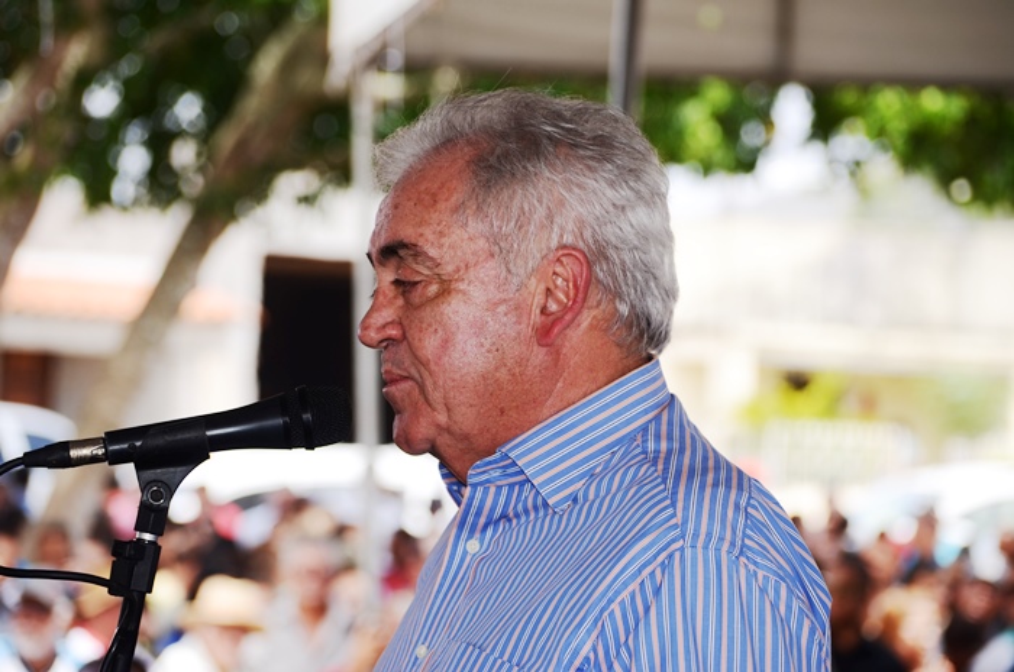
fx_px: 4133
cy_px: 336
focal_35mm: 147
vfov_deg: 9.3
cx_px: 507
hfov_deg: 14.0
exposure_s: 1/250
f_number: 4.5
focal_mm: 98
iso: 100
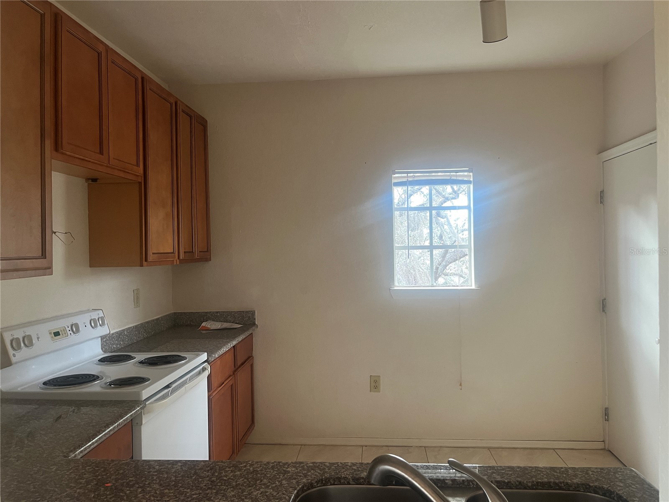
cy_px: 251
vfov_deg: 53.1
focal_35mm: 26
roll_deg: +1.8
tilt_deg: -0.3
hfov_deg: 67.3
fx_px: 502
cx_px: 334
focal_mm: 5.1
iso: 200
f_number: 1.6
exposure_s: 1/60
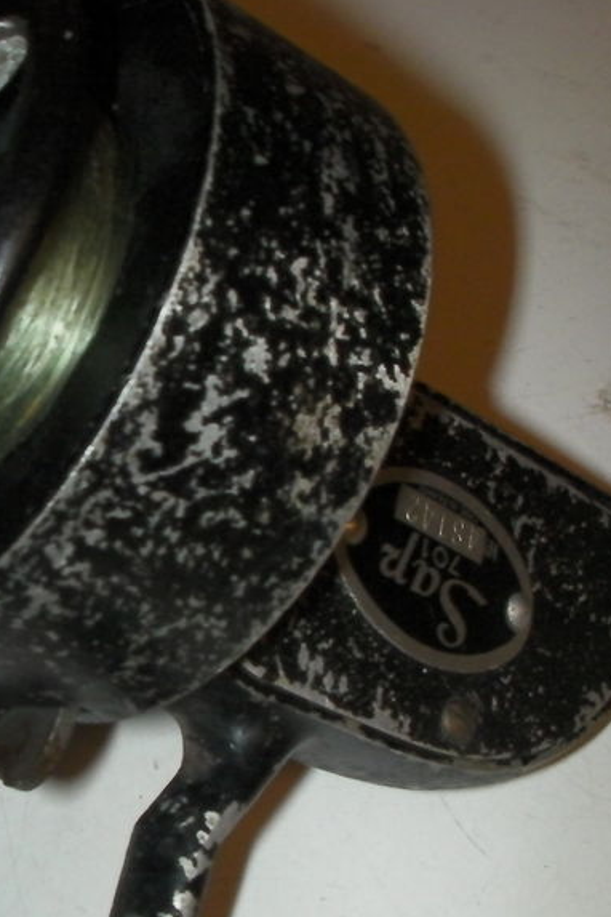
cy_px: 482
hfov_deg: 19.4
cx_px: 64
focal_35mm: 69
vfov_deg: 29.2
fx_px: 1756
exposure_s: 1/30
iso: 200
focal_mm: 6.3
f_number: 5.6
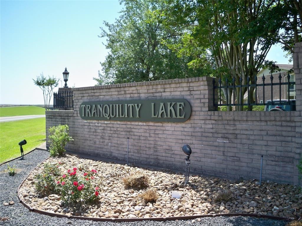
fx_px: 305
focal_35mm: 35
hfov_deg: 52.6
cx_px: 151
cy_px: 113
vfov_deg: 40.7
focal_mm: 6.3
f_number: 3.1
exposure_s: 1/400
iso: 64
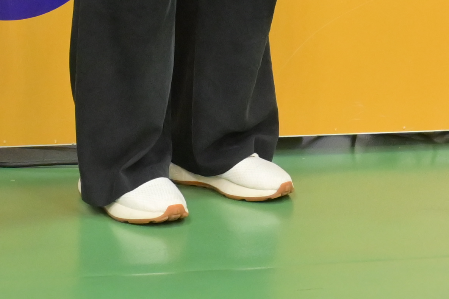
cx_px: 479
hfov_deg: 9.0
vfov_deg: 5.9
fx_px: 2825
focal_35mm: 226
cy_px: -352
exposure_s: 1/160
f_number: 5.6
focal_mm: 32.5
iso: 1250
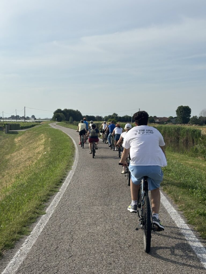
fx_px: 413
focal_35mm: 52
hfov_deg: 28.0
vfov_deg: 36.8
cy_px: 137
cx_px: 103
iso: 40
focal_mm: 5.96
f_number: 1.6
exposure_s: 1/4630
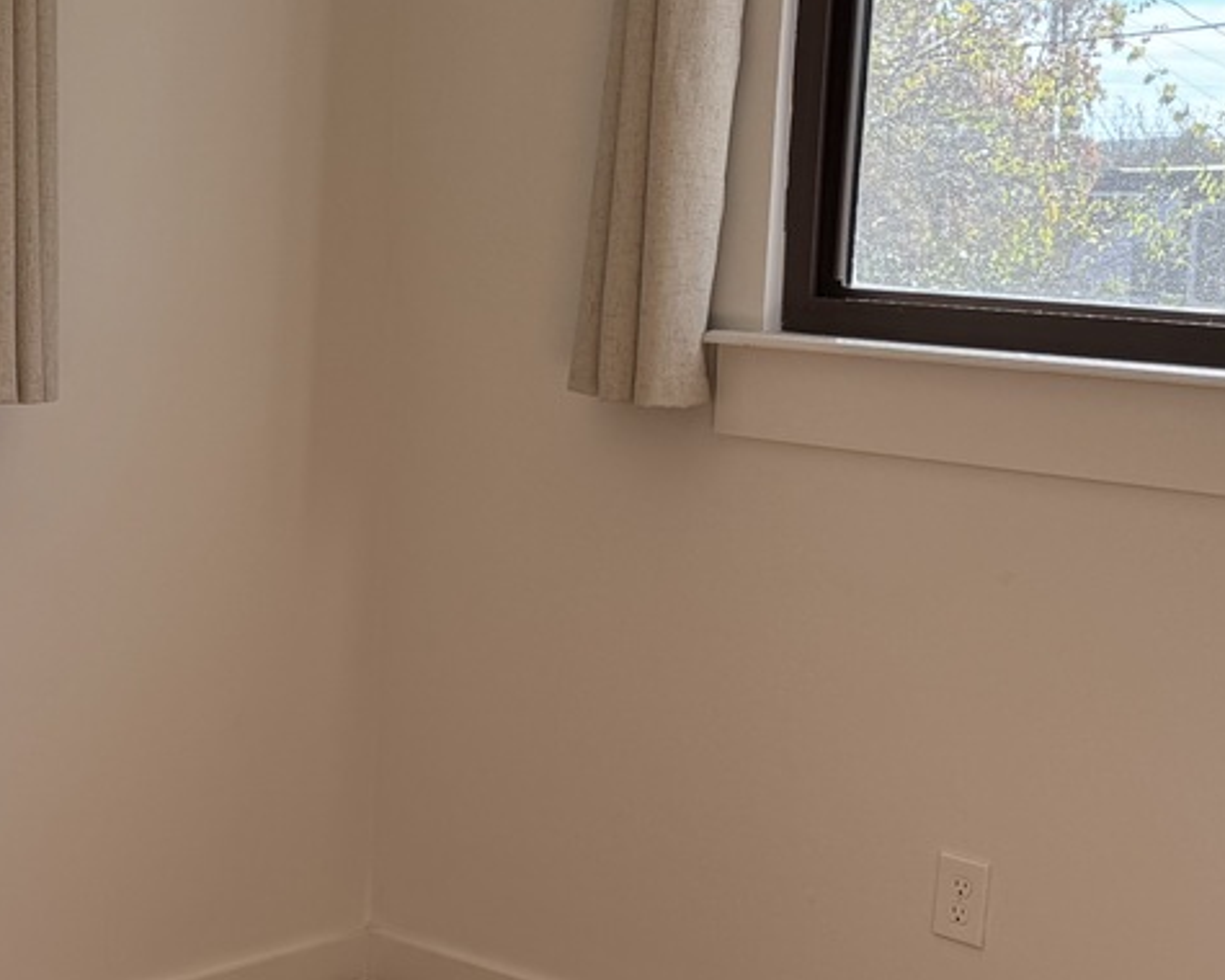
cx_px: 307
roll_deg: -1.9
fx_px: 2574
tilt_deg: -6.7
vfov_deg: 21.5
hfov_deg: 26.4
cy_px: 436
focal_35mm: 71
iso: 80
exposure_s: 1/298
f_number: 1.78
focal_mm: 6.76
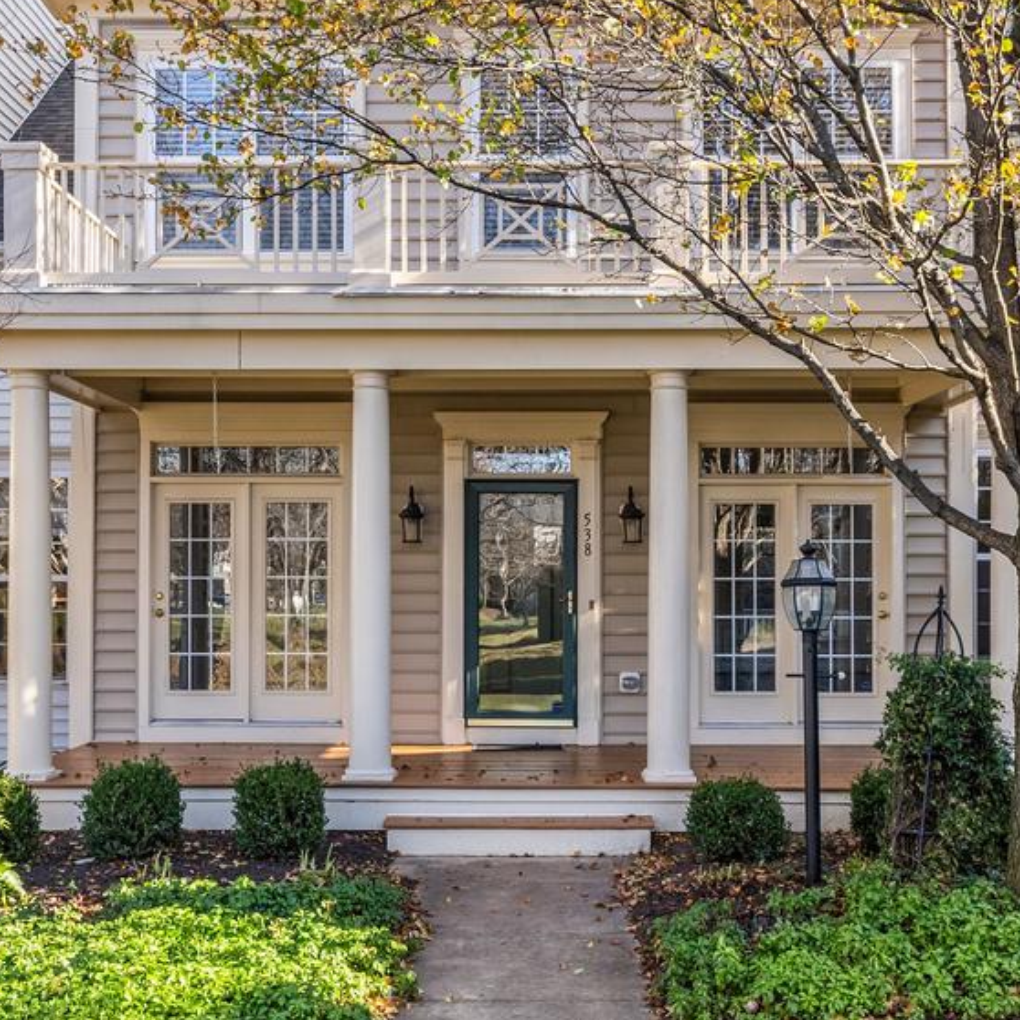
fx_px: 1300
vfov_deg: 42.6
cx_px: 530
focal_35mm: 39
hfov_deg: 42.8
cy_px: 400
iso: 640
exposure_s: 1/160
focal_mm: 25
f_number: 8
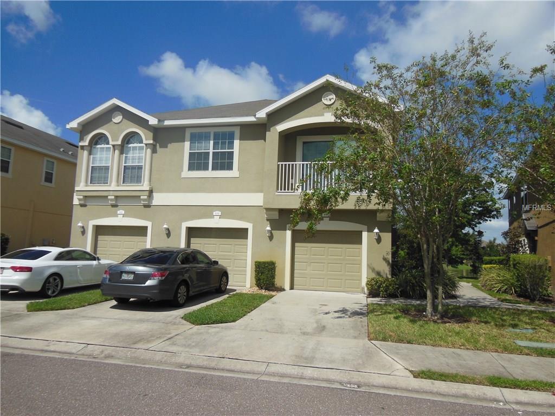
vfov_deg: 54.9
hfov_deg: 69.4
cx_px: 278
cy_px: 208
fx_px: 401
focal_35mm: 25
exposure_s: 1/500
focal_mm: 4.5
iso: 125
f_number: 7
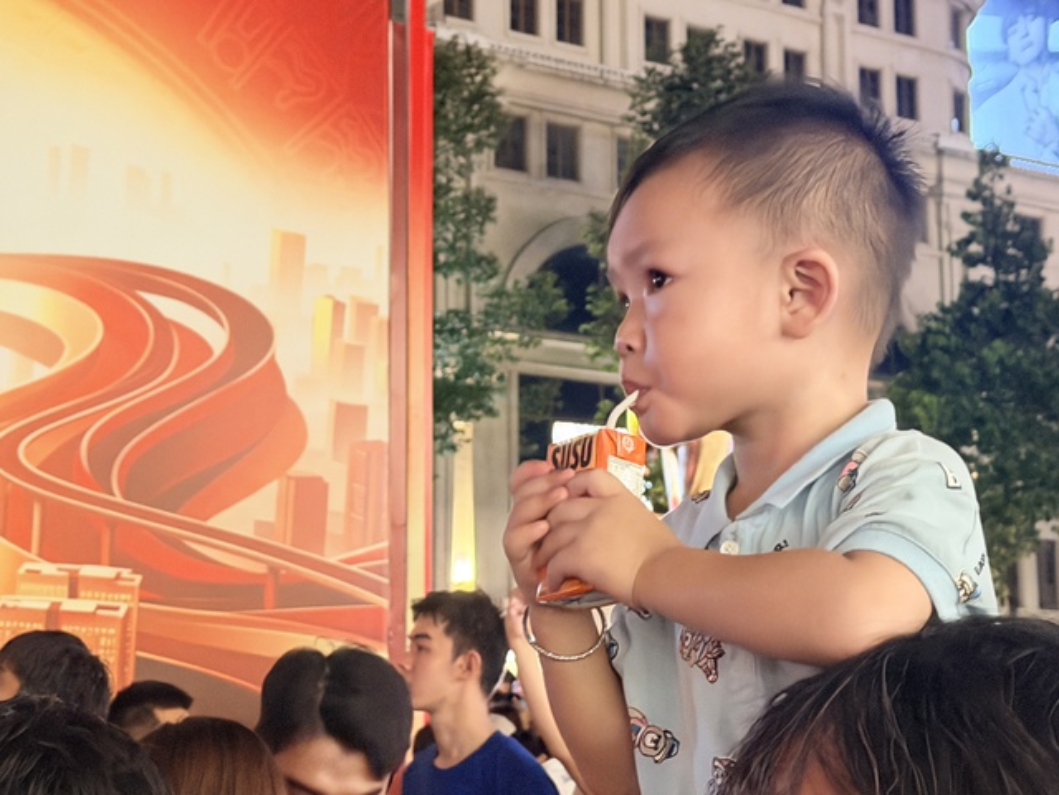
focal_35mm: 48
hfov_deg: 39.7
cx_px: 530
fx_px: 1468
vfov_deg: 30.3
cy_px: 398
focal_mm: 6.76
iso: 640
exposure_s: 1/25
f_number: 1.78
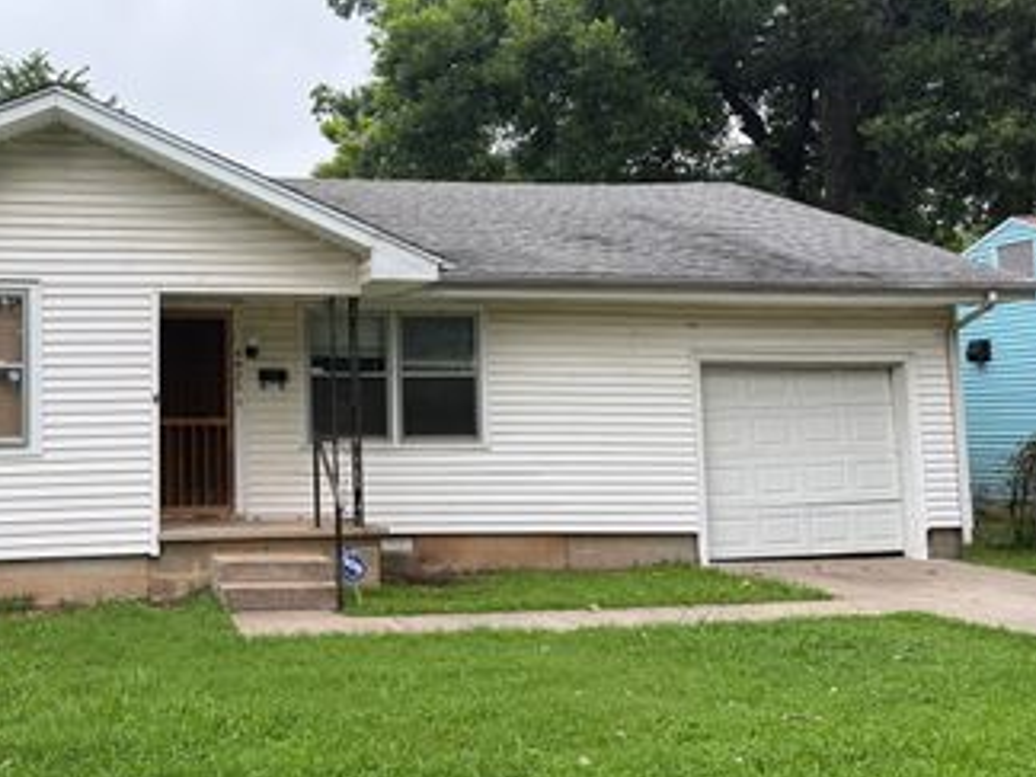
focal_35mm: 37
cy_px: 341
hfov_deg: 48.1
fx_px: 1107
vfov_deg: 38.6
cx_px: 249
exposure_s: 1/133
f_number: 1.78
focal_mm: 6.76
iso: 80
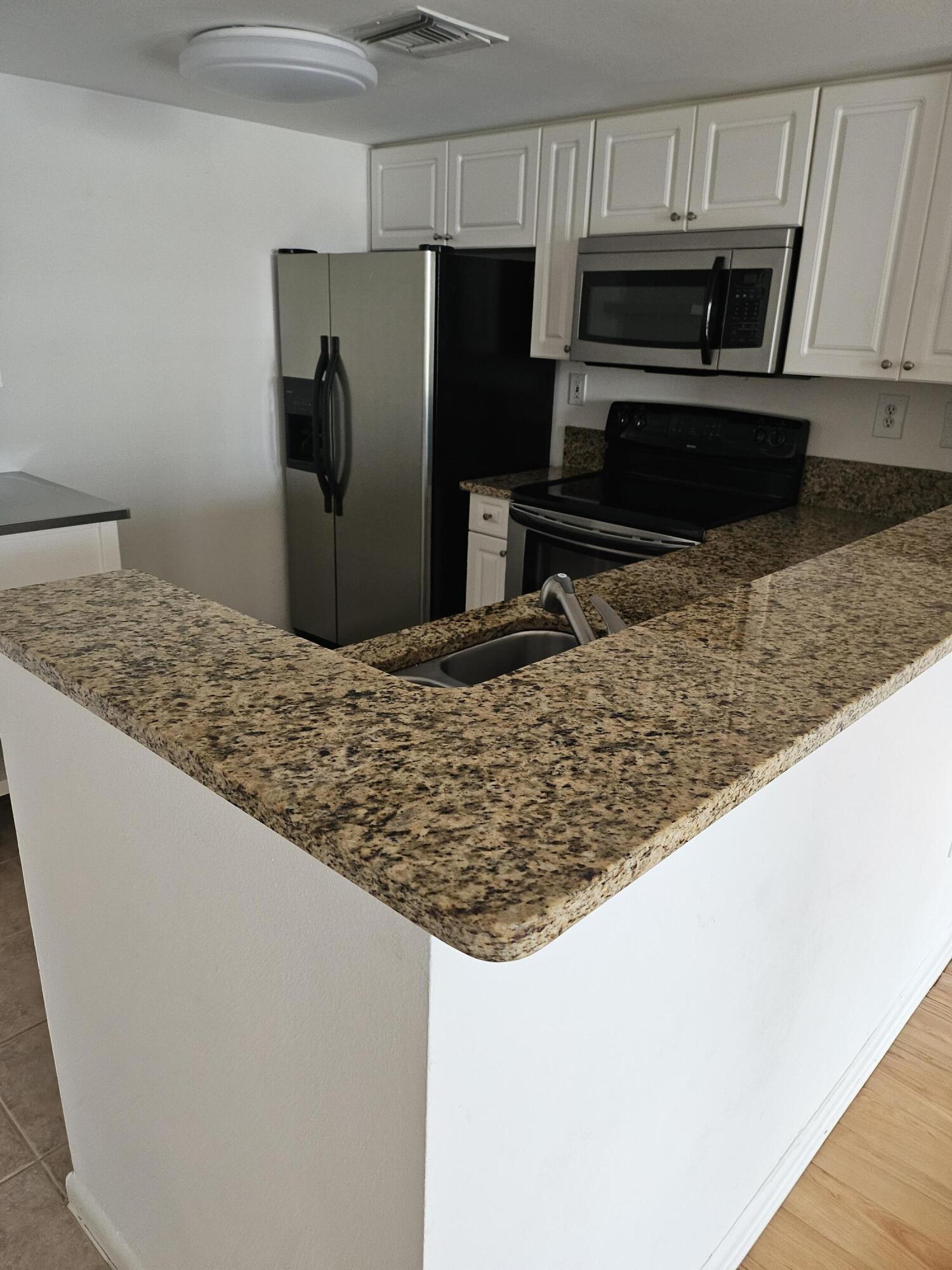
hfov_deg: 56.8
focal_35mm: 24
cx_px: 476
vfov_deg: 71.6
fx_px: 880
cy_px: 635
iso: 320
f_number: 1.8
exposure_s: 1/120
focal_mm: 5
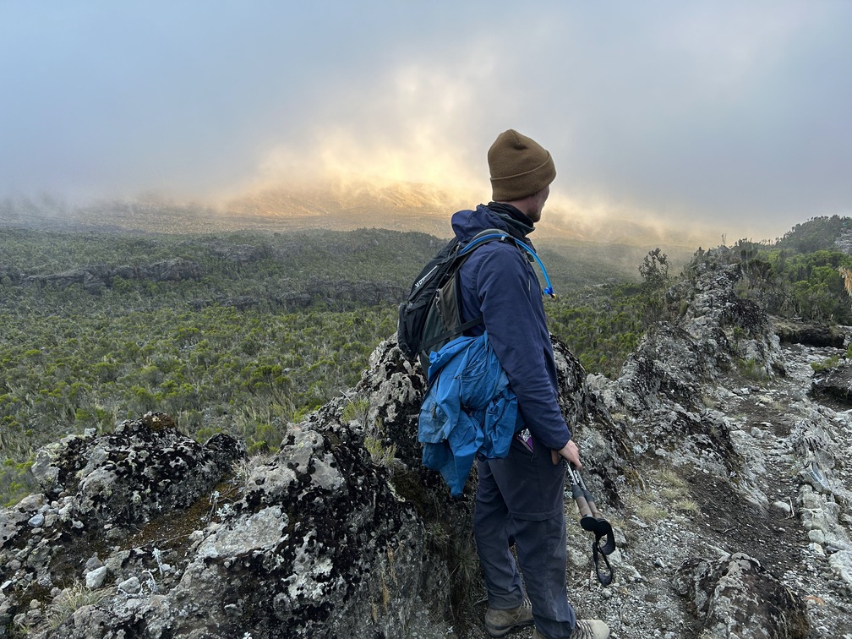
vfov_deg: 53.1
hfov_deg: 67.3
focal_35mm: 26
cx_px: 426
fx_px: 640
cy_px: 320
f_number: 1.5
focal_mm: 5.7
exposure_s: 1/121
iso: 64
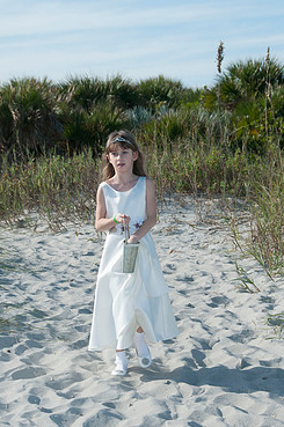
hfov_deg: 10.7
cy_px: 228
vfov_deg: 16.0
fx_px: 1519
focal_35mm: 128
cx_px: 143
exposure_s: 1/250
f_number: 10
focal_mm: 70
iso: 100
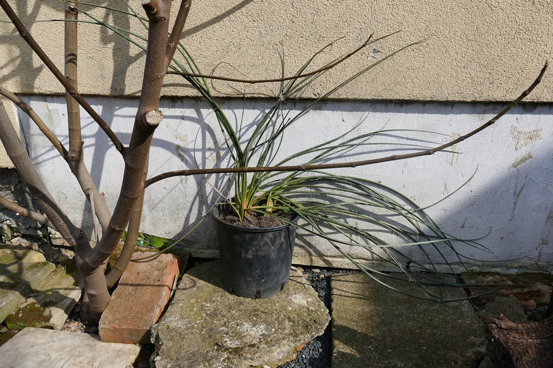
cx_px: 276
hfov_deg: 71.5
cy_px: 184
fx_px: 384
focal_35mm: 25
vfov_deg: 51.3
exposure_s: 1/500
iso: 125
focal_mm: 9.12
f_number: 5.6
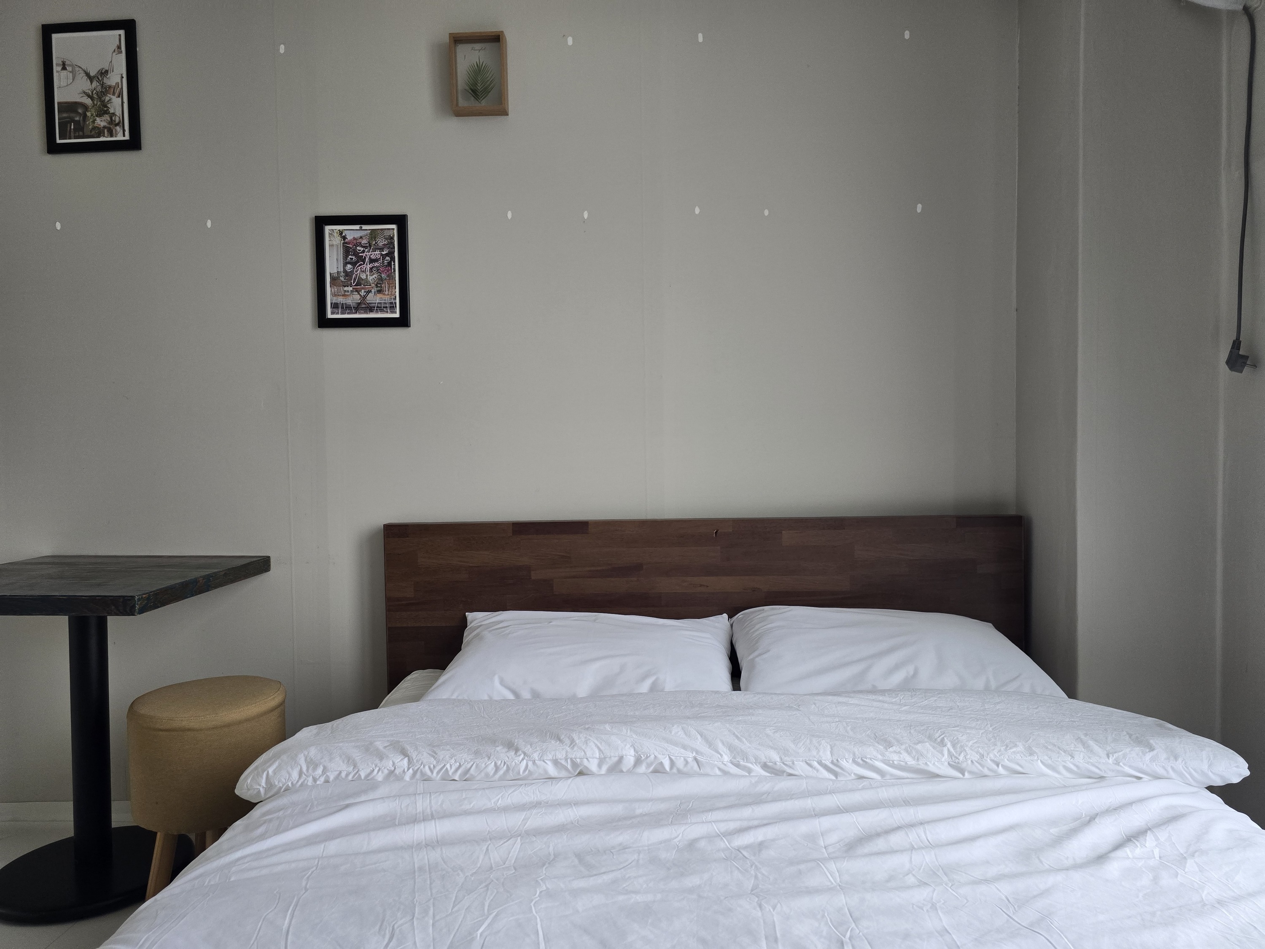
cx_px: 632
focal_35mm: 23
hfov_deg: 73.9
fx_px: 841
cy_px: 474
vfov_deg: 58.9
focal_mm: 6.3
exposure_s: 1/180
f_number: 1.7
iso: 160
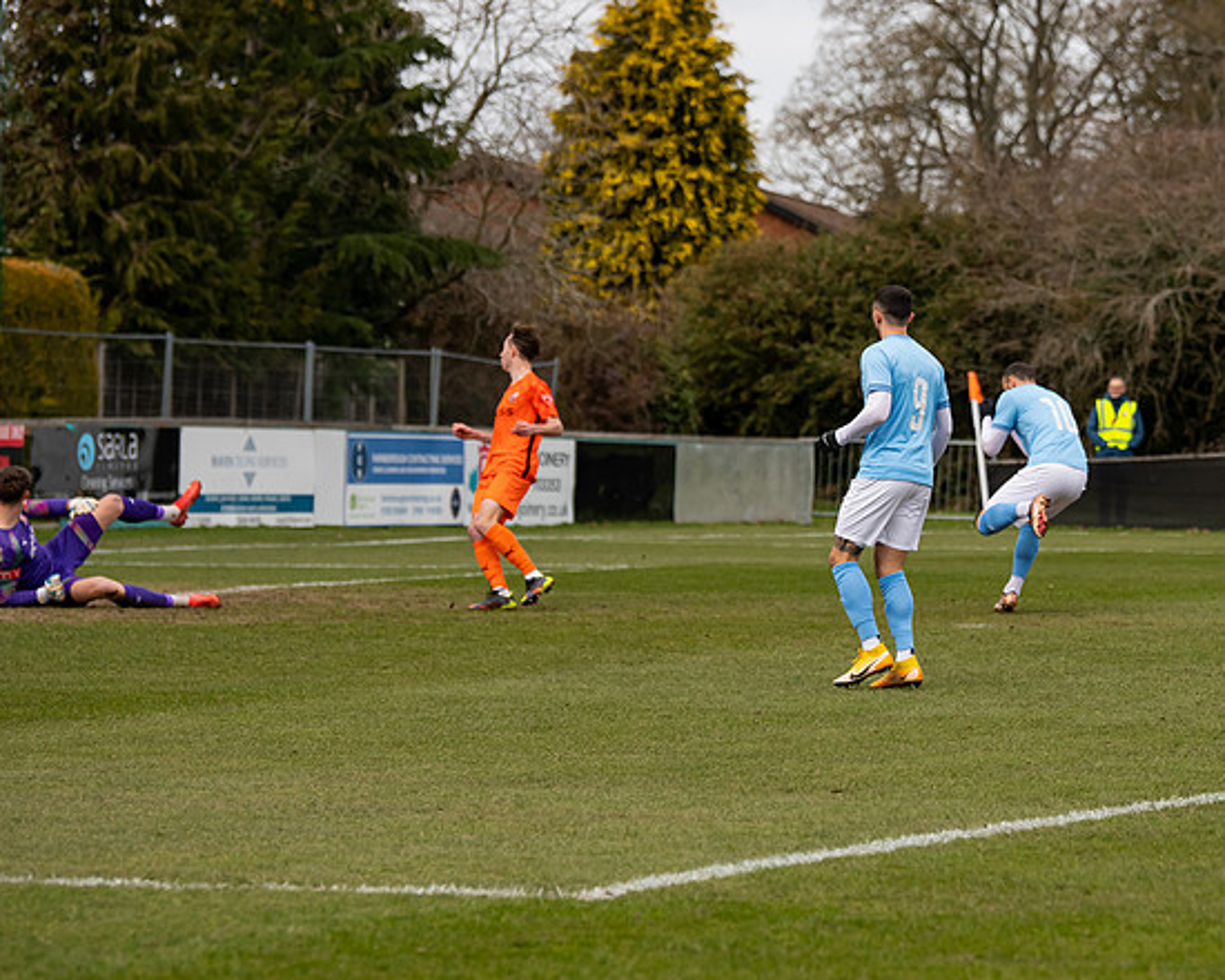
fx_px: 6997
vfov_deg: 8.0
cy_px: 411
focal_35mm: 193
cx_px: 939
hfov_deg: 10.0
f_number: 4
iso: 500
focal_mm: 130
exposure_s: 1/1600
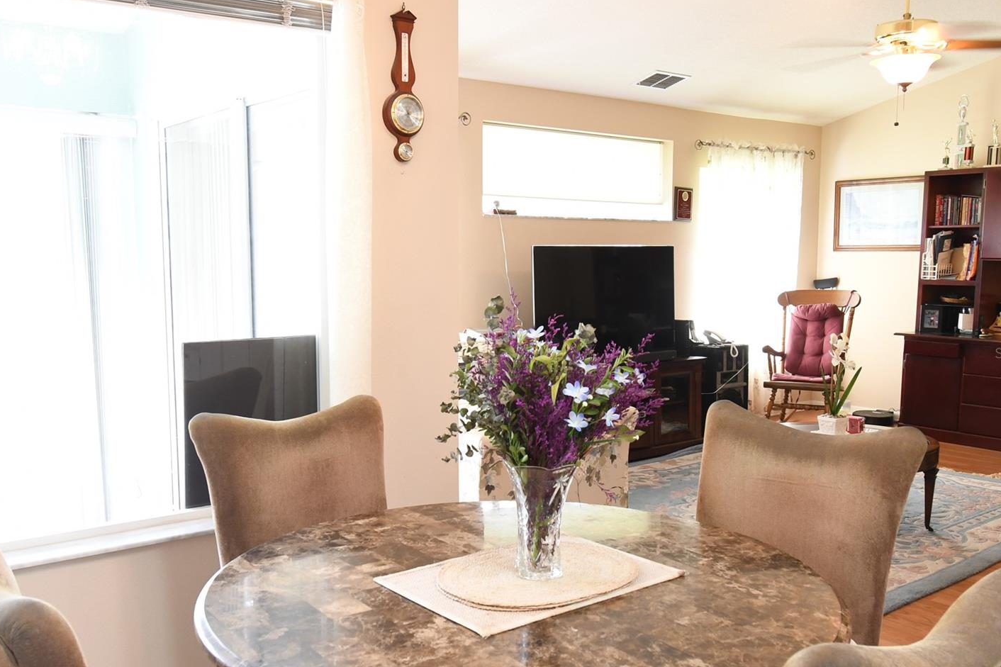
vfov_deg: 38.9
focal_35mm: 34
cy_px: 353
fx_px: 945
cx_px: 491
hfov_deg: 55.8
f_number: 7.1
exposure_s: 1/15
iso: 800
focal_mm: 15
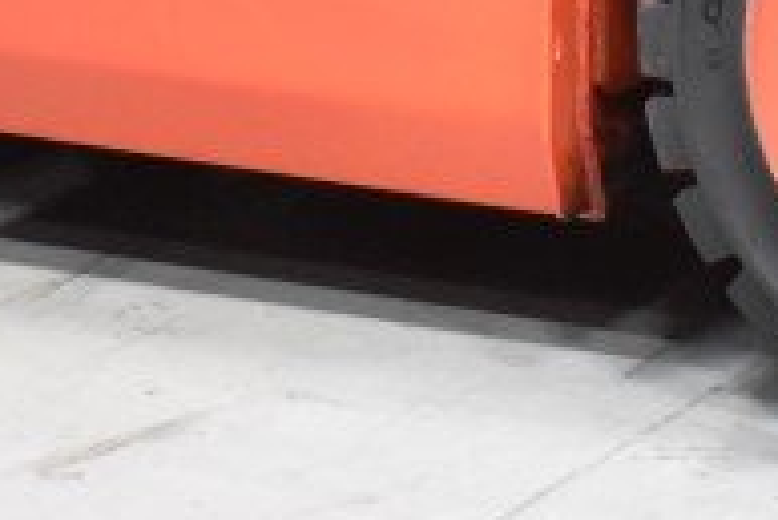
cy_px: -859
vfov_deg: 6.3
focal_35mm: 205
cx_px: 766
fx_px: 4433
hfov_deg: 10.0
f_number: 4.5
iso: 1250
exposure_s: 1/30
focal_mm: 22
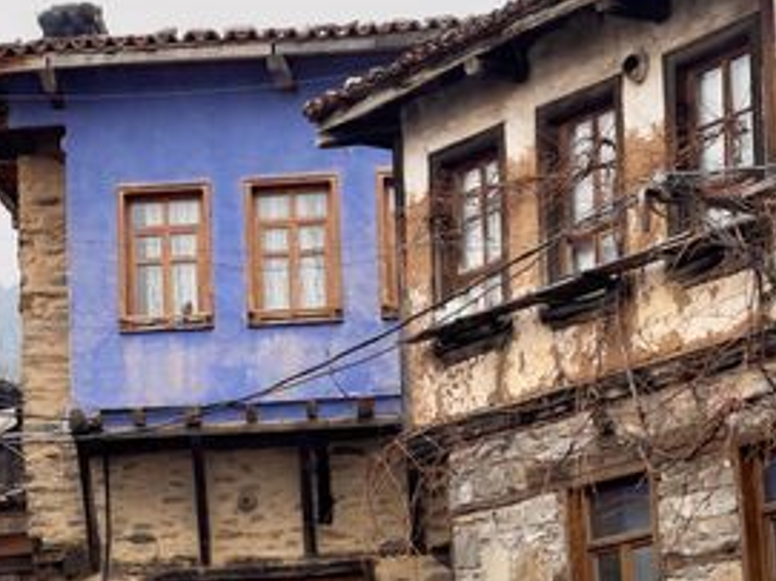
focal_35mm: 121
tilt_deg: +12.1
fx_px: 2711
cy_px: 424
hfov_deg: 16.2
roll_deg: +2.0
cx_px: 192
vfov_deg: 12.2
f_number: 2.2
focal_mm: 7.5
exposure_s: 1/131
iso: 20
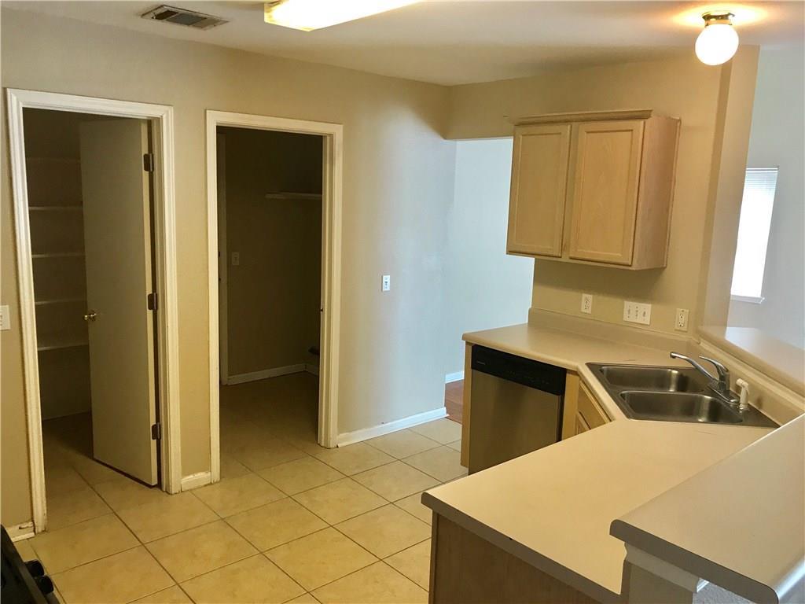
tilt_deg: -9.1
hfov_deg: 63.4
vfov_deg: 49.7
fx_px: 651
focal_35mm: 28
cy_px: 302
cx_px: 402
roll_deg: -1.8
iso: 40
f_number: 1.8
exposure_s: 1/24
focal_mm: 3.99
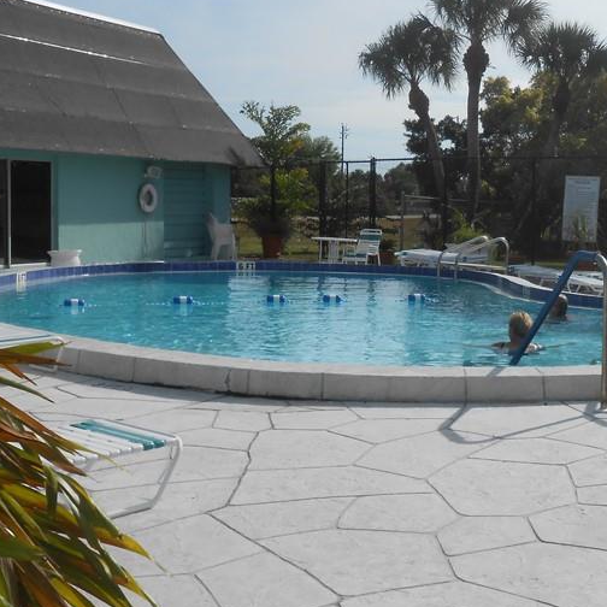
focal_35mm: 61
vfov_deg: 28.2
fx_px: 1210
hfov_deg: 27.1
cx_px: 559
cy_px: 295
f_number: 3.9
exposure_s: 1/1500
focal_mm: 6
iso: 80
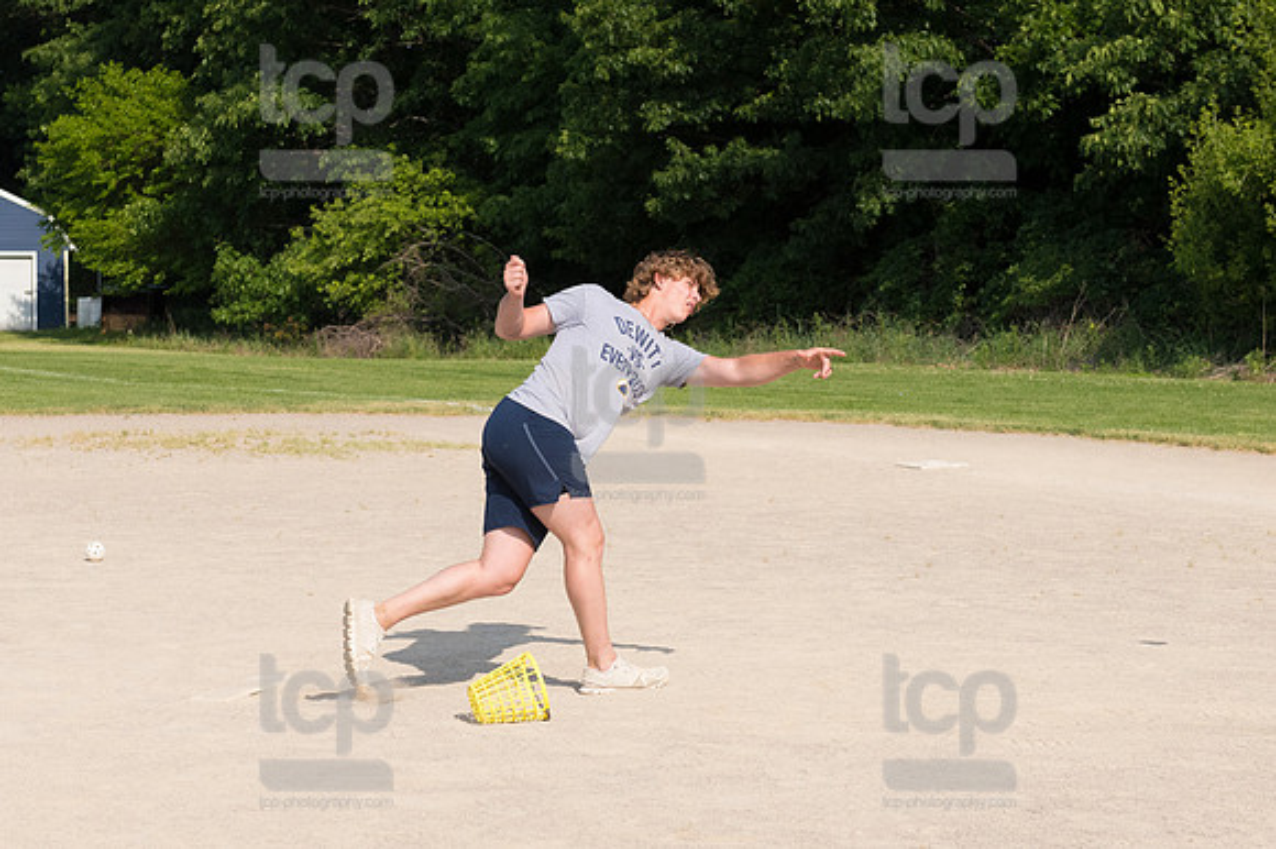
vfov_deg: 14.7
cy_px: 424
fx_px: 3294
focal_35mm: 93
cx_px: 638
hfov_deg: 21.9
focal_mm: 62
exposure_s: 1/3200
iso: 640
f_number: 6.3
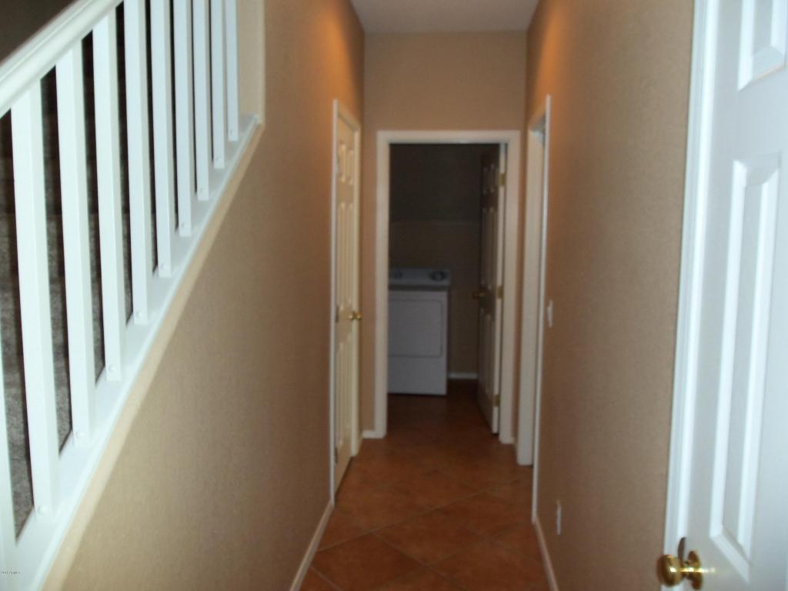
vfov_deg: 48.2
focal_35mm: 29
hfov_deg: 61.7
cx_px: 394
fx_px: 660
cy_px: 296
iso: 100
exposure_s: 1/30
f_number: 3.4
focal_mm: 5.2
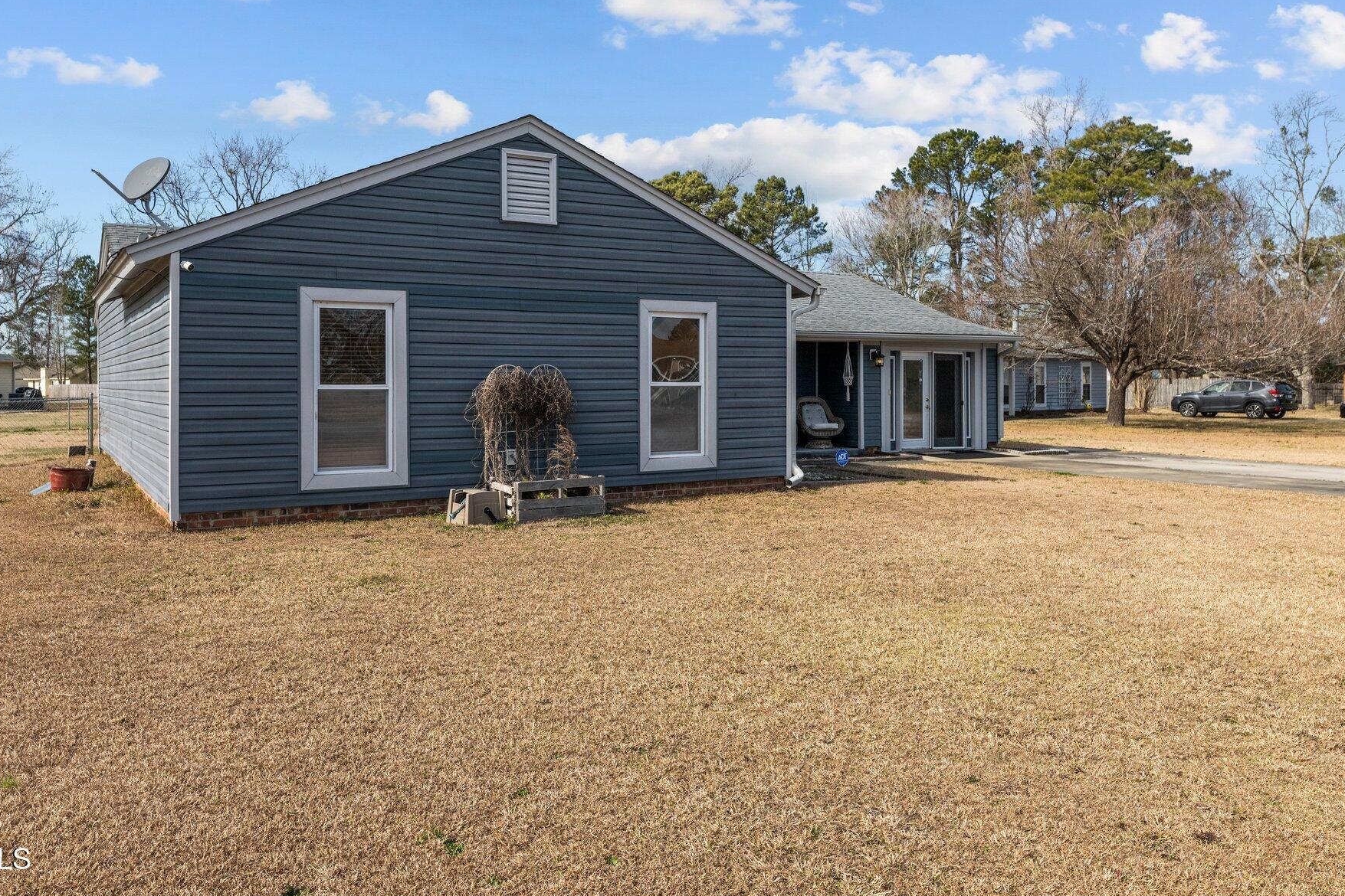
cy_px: 384
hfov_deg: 65.3
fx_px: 1046
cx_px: 592
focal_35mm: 28
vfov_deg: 46.3
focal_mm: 24
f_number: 9
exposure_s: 1/1250
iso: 400
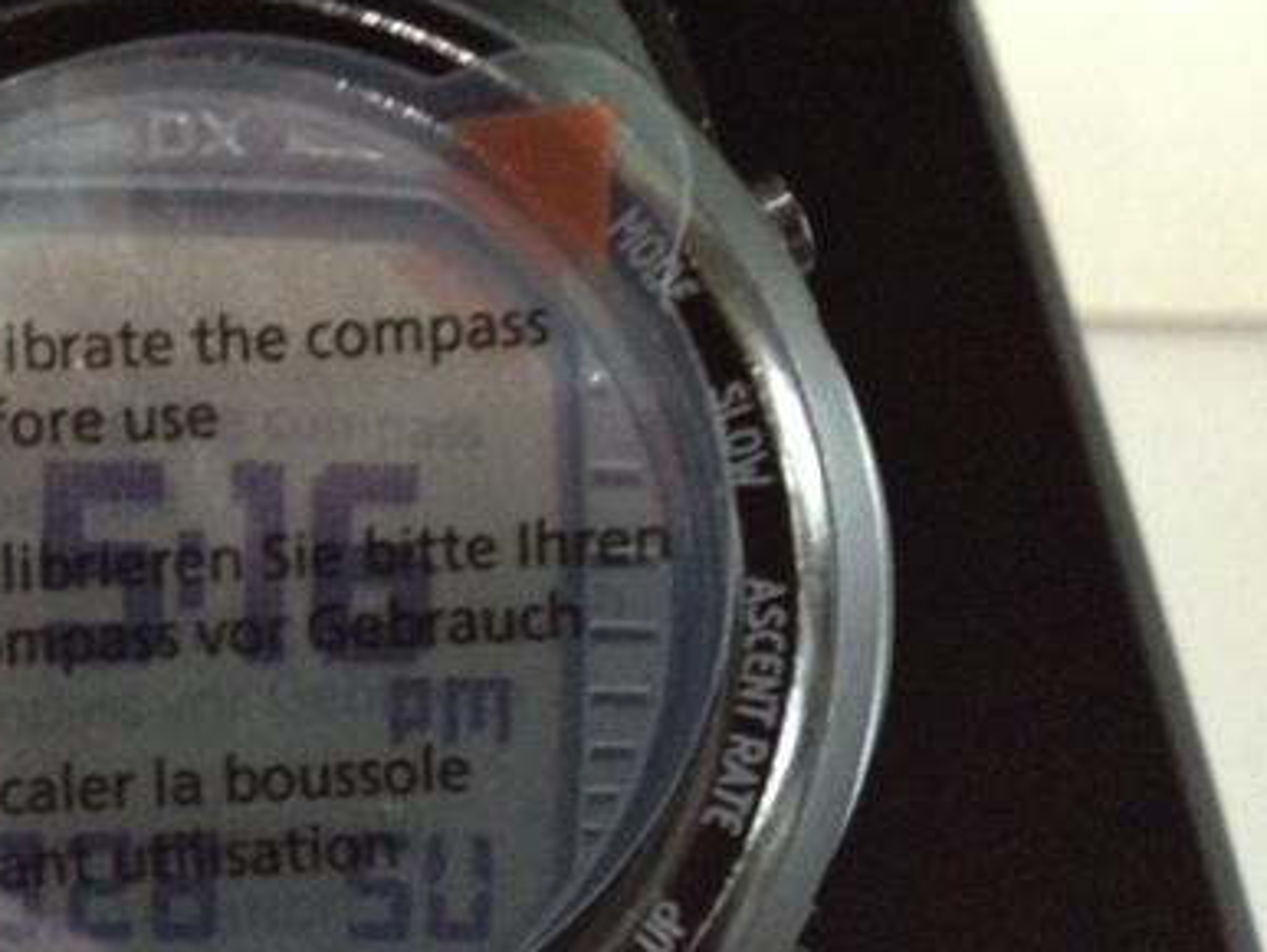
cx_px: 226
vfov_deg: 25.1
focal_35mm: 58
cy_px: 643
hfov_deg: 32.2
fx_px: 2124
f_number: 2.4
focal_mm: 4.28
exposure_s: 1/15
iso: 800
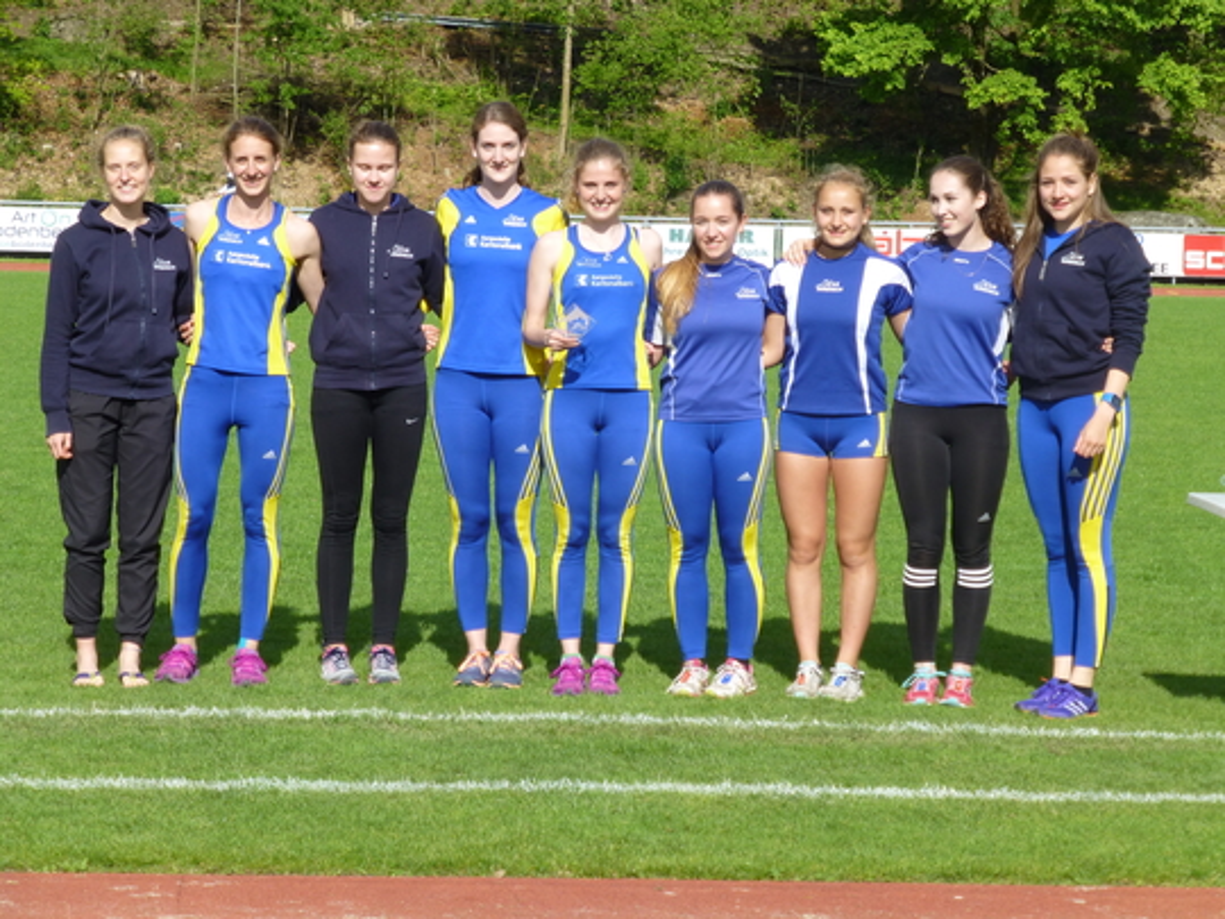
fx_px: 5131
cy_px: 460
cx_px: 612
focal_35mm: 145
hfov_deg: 13.6
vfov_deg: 10.2
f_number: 5.4
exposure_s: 1/400
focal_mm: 25.9
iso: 100
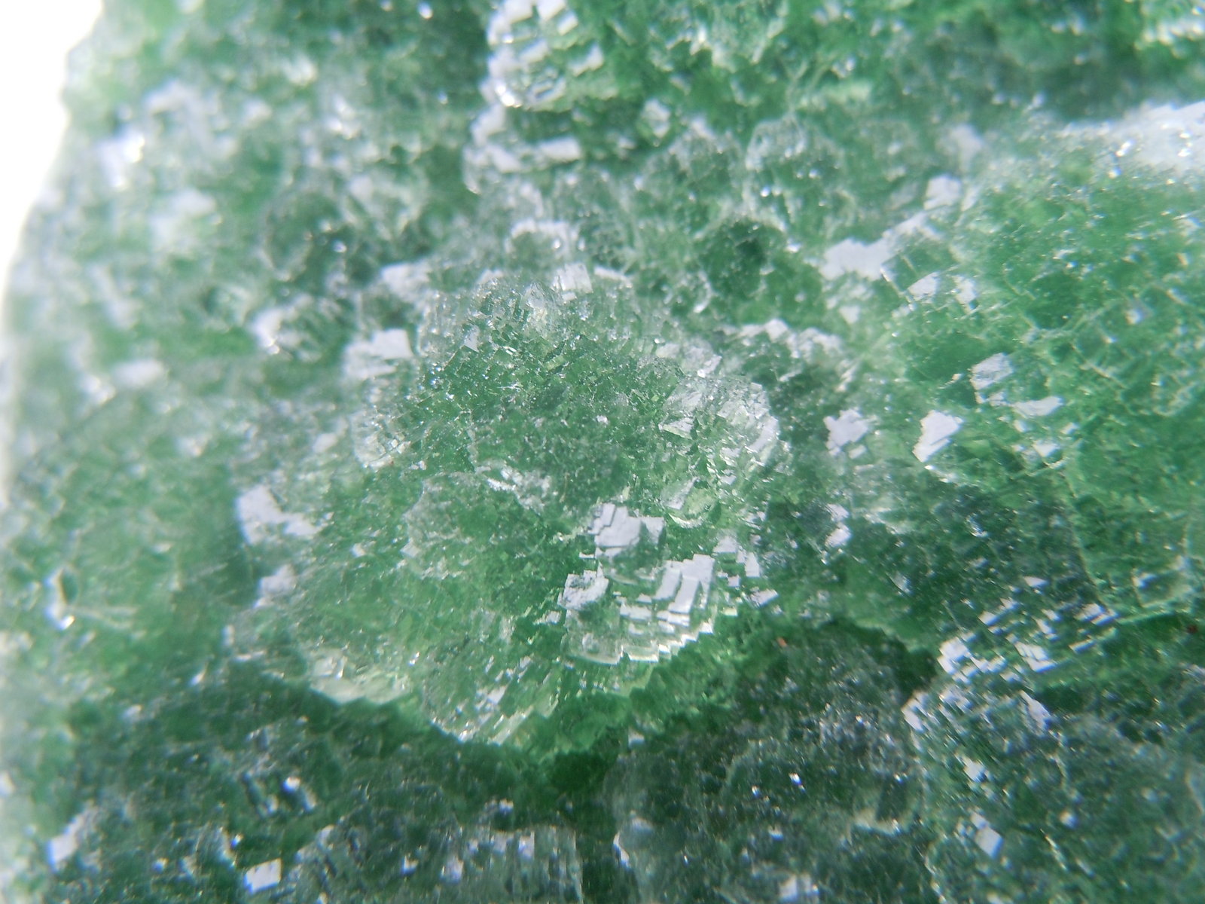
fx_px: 1044
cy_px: 452
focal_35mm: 30
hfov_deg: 60.0
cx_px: 602
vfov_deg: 46.8
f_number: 3.5
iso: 200
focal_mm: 5.4
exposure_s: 1/60
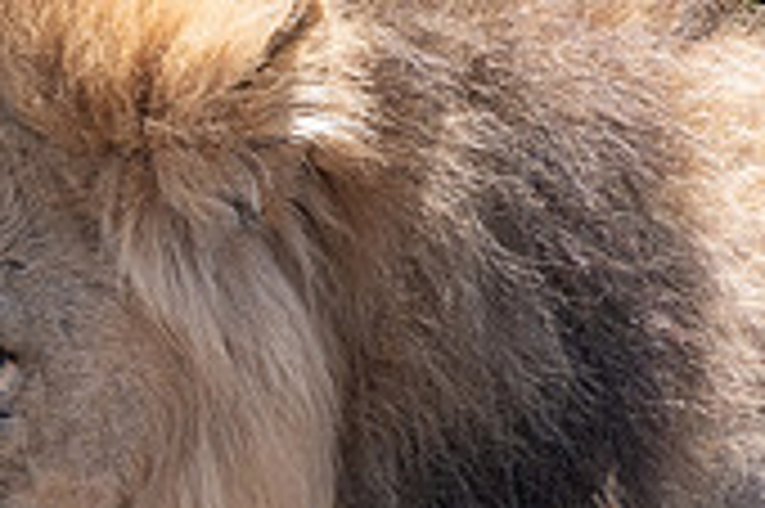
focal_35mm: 2046
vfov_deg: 0.7
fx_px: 43435
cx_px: -374
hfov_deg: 1.0
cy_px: 474
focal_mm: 600
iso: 800
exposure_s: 1/800
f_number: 9
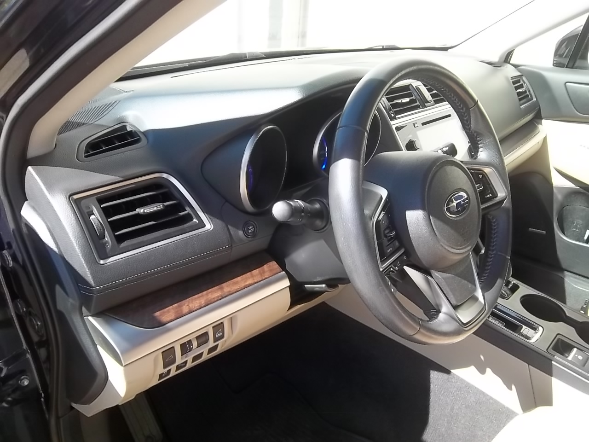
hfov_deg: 63.4
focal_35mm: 28
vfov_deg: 49.7
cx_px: 294
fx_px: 476
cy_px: 221
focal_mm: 5.05
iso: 64
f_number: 3.5
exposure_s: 1/100
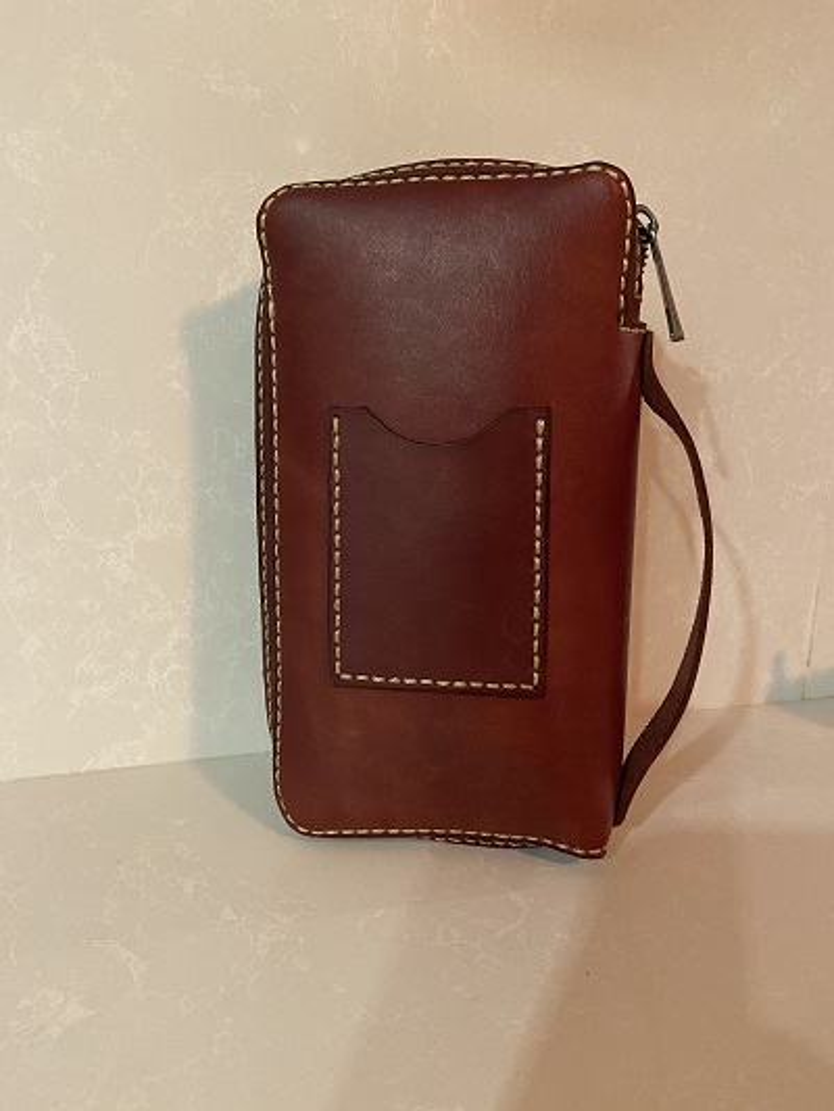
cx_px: 417
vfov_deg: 67.3
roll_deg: -1.4
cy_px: 556
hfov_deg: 53.1
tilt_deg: -12.4
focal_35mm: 26
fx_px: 835
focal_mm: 4.25
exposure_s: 1/33
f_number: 1.8
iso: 400
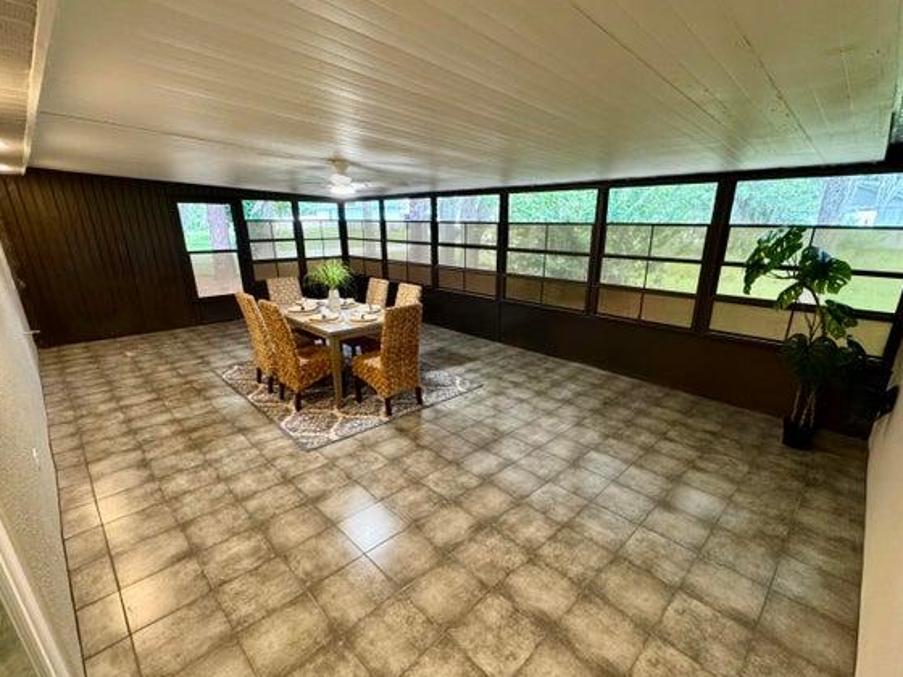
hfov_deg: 94.5
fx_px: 417
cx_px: 466
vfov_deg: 78.0
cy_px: 356
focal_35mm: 16
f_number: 2.2
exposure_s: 1/60
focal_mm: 2.22
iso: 400
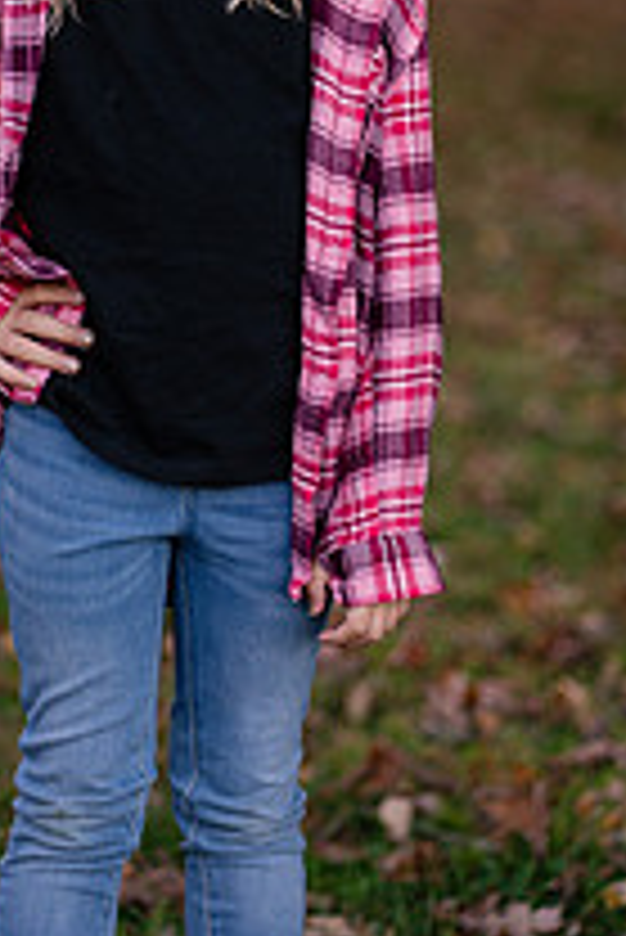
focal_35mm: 184
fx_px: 4791
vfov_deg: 11.1
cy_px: 162
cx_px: 153
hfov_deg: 7.5
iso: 320
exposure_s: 1/1000
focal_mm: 85
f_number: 2.2
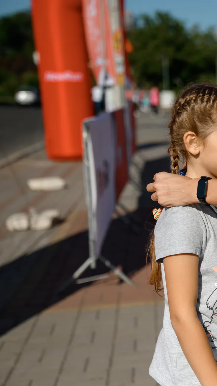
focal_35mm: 78
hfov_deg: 14.9
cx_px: 267
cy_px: 191
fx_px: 798
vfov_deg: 27.2
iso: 125
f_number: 2.8
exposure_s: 1/6400
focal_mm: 49
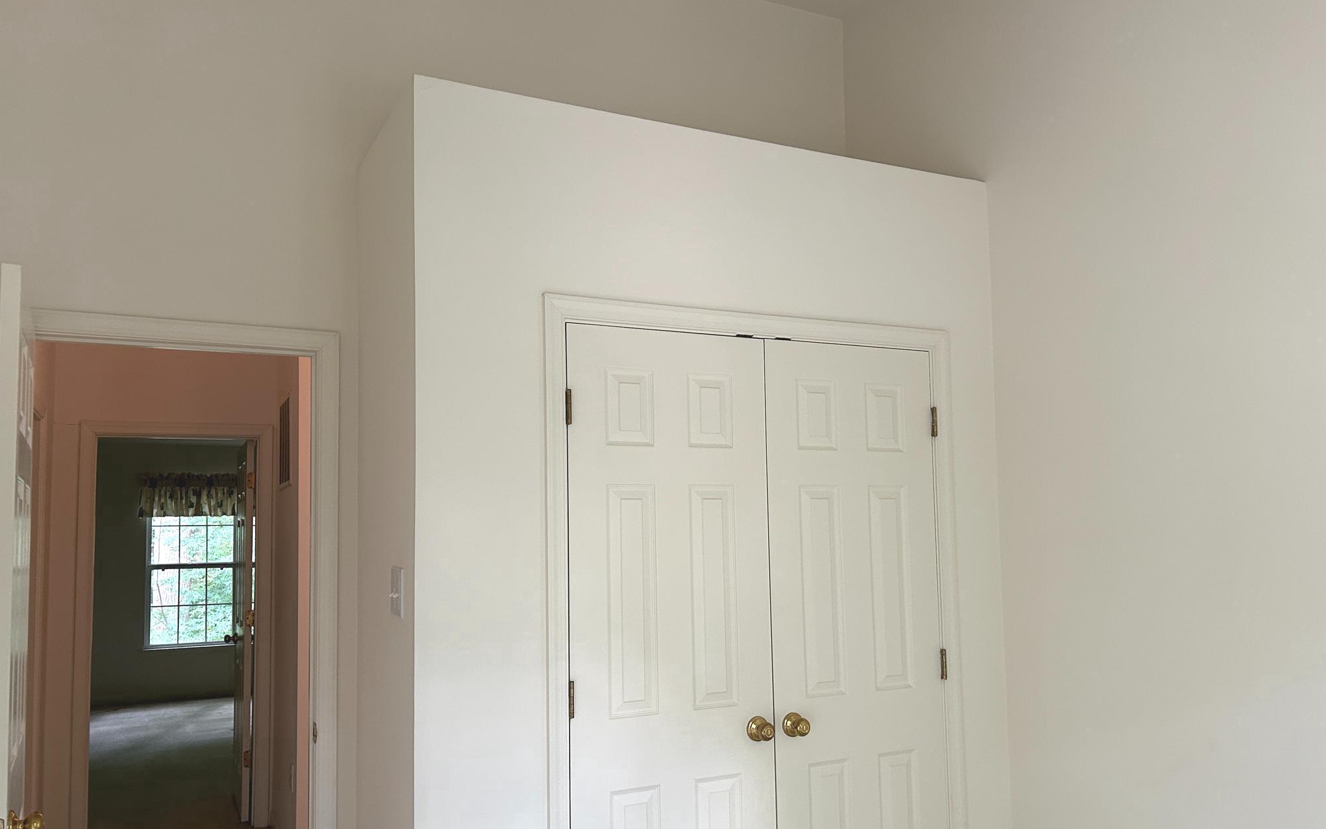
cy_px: 453
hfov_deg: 66.5
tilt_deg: +4.1
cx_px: 660
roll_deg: +1.1
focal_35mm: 28
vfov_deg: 44.5
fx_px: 1012
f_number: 1.5
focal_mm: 5.7
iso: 200
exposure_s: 1/60
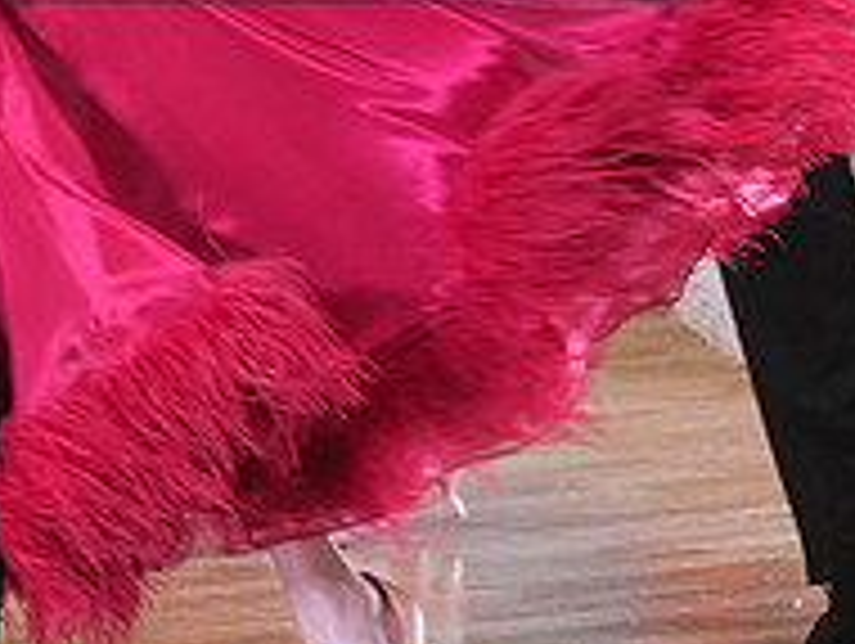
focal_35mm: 587
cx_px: 92
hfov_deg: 3.4
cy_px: -144
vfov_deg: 2.5
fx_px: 14517
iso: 3200
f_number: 5.6
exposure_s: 1/200
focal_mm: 200
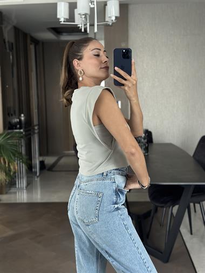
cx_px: 102
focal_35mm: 48
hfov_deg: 30.3
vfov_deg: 39.6
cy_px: 136
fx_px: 379
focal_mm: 6.86
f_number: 1.78
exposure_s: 1/40
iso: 400
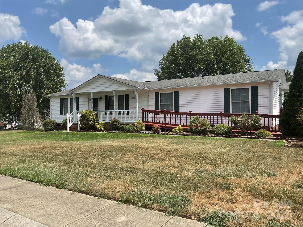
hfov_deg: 61.7
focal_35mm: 29
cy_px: 114
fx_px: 254
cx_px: 152
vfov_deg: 48.2
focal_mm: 3
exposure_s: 1/2667
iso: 16
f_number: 1.8
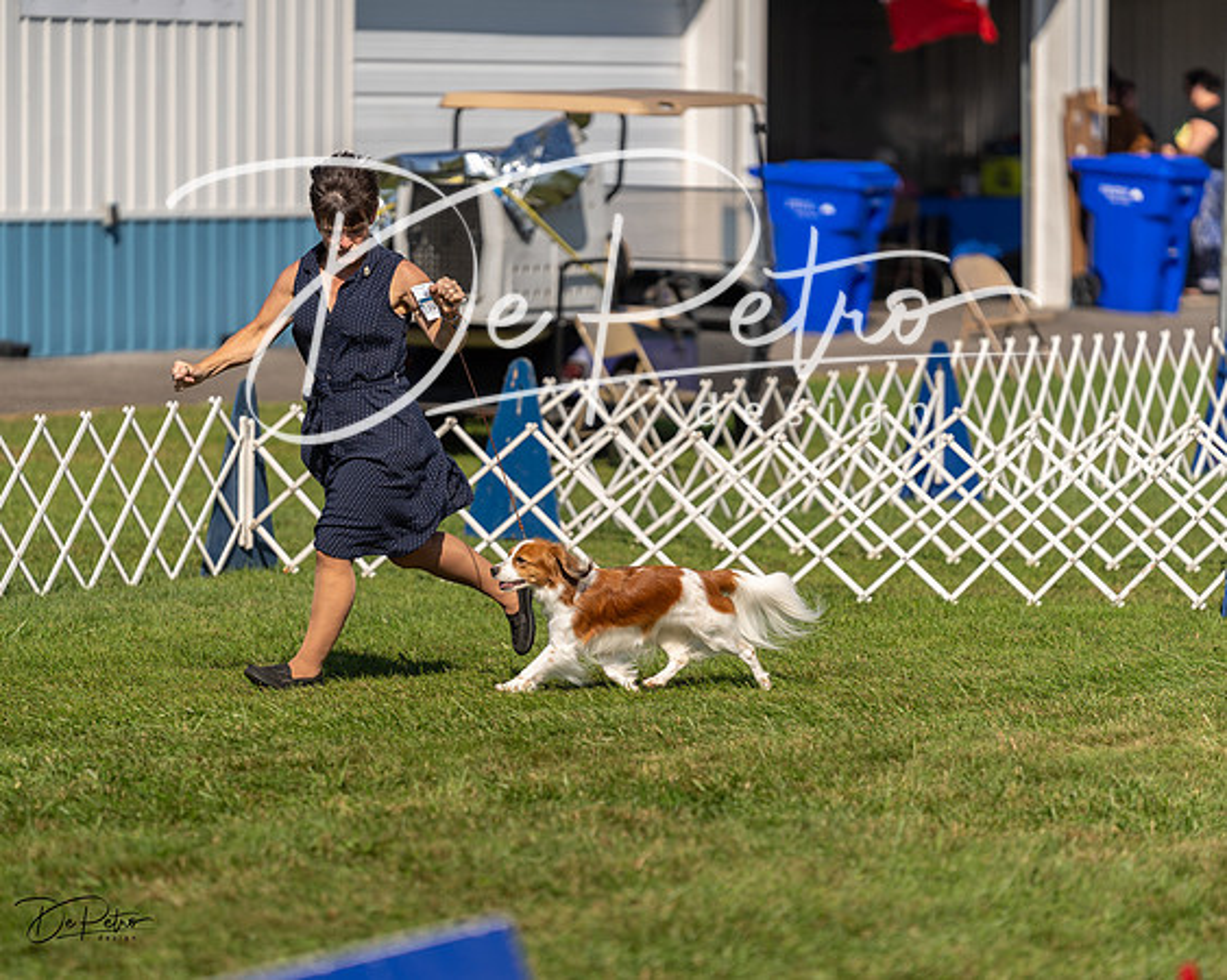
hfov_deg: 8.6
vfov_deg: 6.9
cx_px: 614
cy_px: 490
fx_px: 8177
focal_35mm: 225
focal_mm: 200
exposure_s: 1/3200
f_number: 3.2
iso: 200
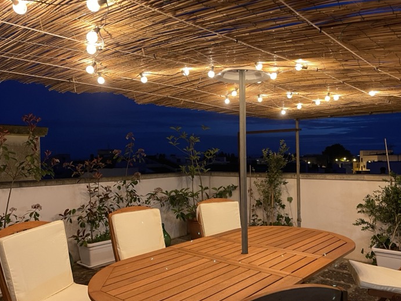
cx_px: 214
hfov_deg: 59.9
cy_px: 163
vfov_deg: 46.8
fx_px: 348
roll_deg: +0.7
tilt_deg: -1.7
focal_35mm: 30
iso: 500
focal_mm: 5.1
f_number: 1.6
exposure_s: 1/33
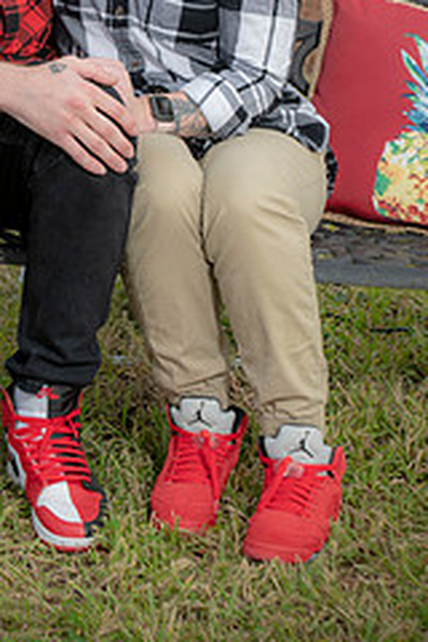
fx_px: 2675
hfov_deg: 9.1
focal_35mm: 150
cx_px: 59
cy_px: 86
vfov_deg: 13.6
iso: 320
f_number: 5
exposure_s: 1/250
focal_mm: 80
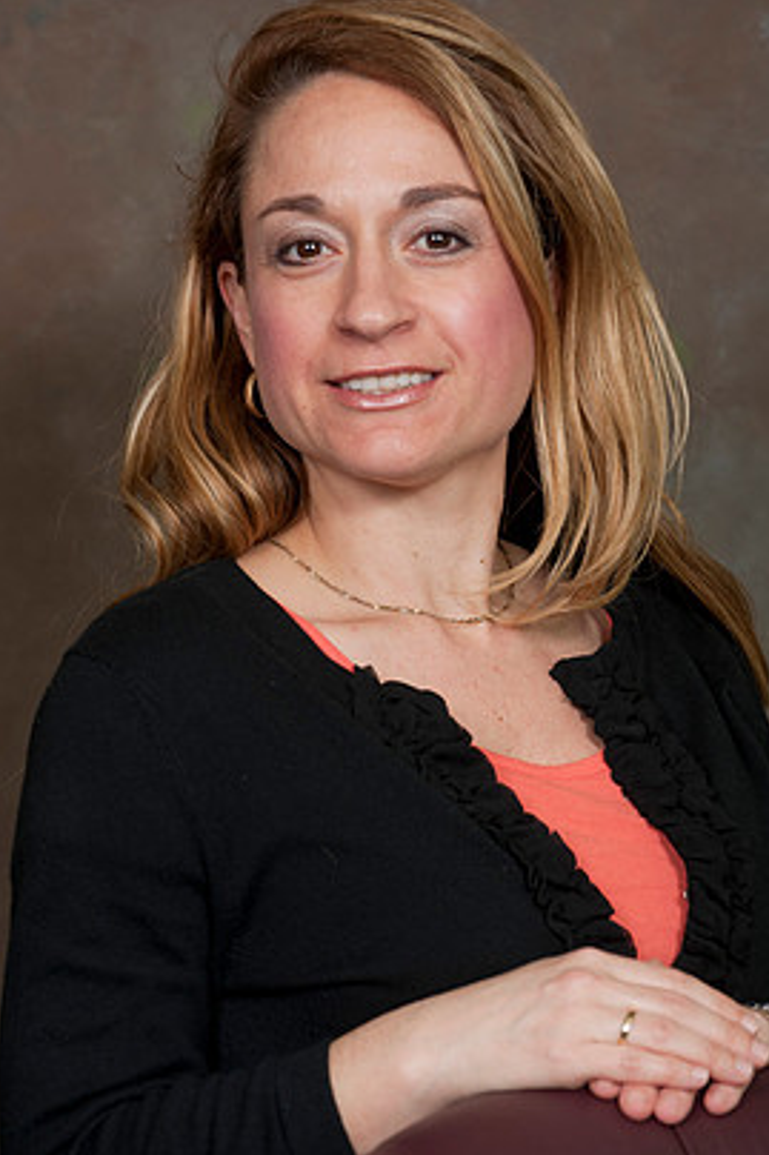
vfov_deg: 12.3
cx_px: 405
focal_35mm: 167
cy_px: 520
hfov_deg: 8.2
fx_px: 5355
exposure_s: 1/125
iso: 320
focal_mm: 150
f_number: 6.3
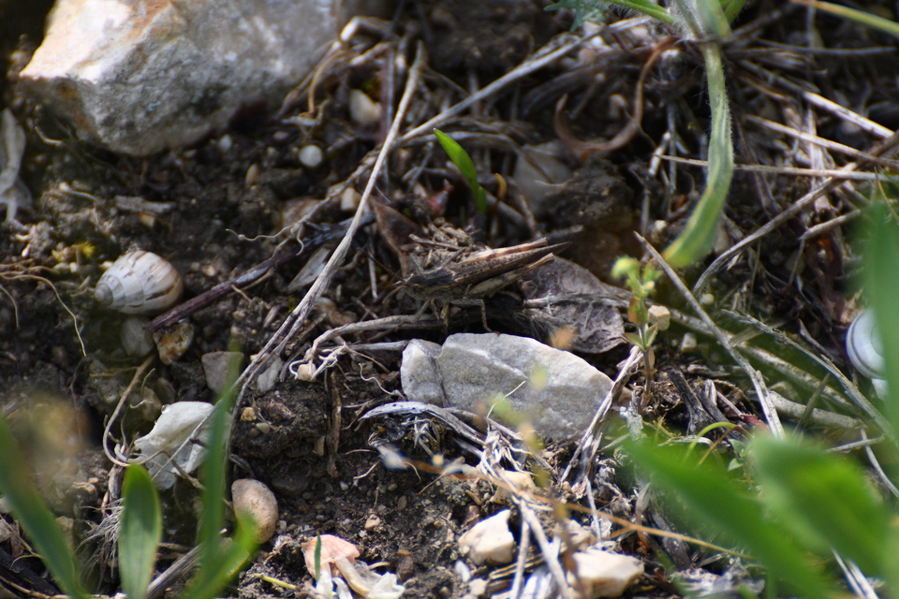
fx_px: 11237
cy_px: 300
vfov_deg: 3.1
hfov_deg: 4.6
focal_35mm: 450
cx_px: 450
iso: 1250
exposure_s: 1/2000
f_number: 5.6
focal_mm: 300
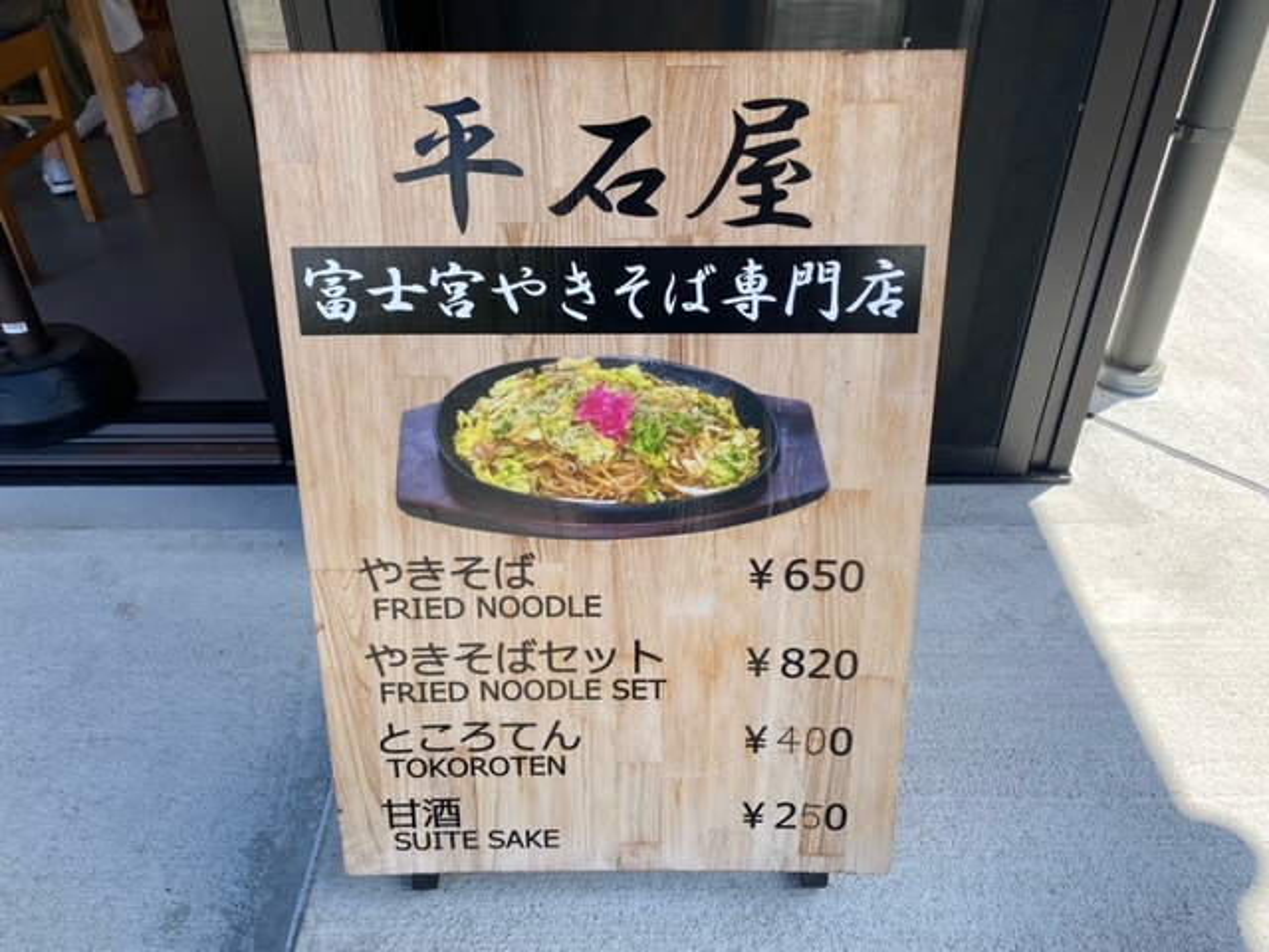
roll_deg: +0.0
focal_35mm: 26
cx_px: 634
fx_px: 953
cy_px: 476
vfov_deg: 53.1
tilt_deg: -36.0
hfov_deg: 67.3
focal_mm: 4.25
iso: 32
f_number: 1.8
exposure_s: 1/711
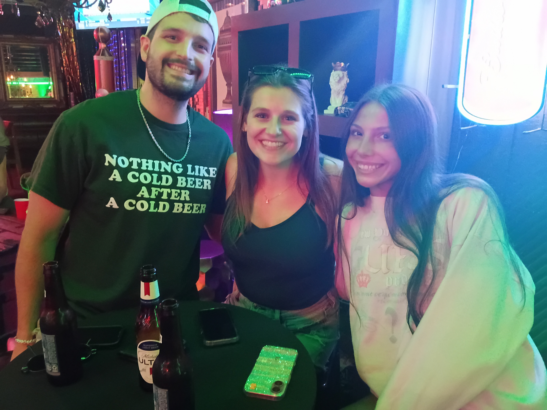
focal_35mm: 28
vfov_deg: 49.7
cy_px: 205
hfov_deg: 63.4
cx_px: 274
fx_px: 442
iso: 6734
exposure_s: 1/20
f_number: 2.2
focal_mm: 3.42
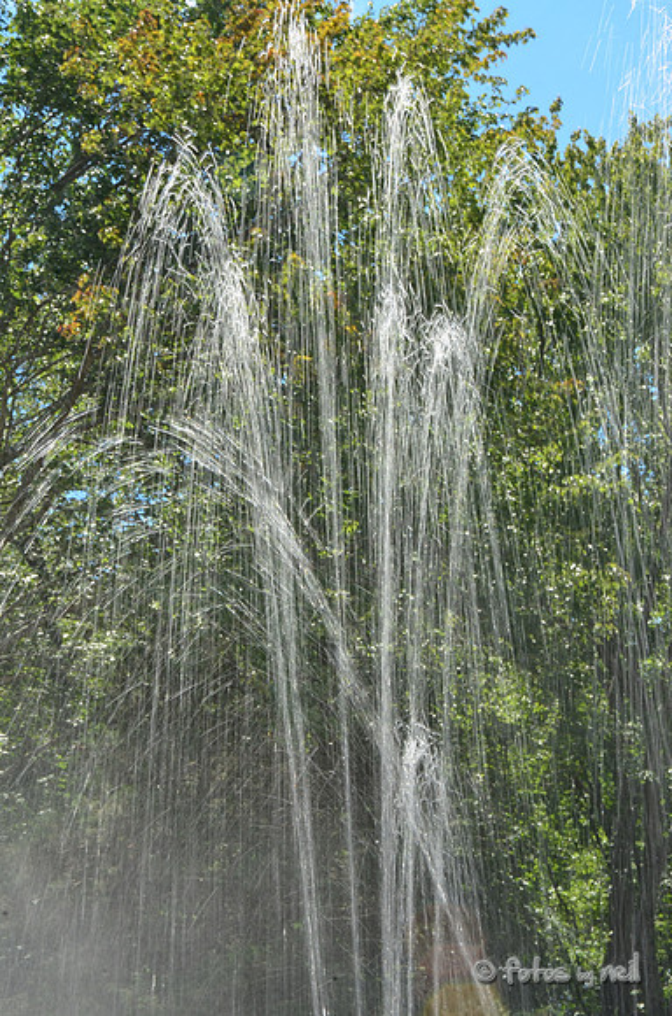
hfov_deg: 13.0
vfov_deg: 19.5
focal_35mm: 105
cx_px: 336
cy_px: 508
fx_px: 2954
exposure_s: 1/15
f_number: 25
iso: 100
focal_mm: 70
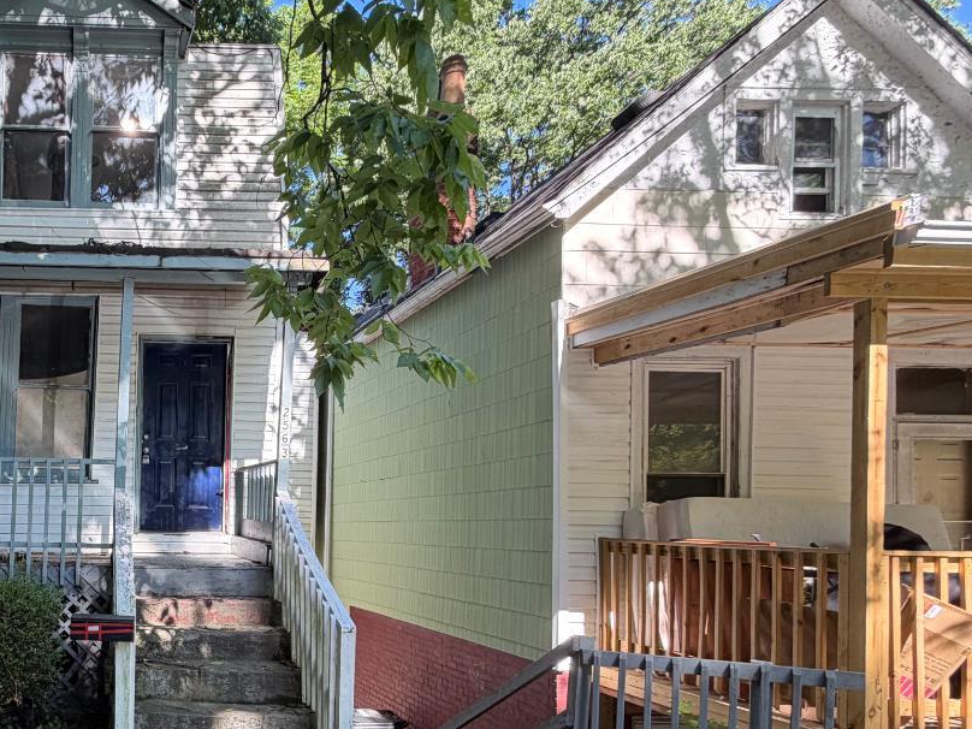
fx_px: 730
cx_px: 106
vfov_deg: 51.3
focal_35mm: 26
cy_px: 525
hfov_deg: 58.1
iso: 64
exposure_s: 1/121
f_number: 2.2
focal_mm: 2.22
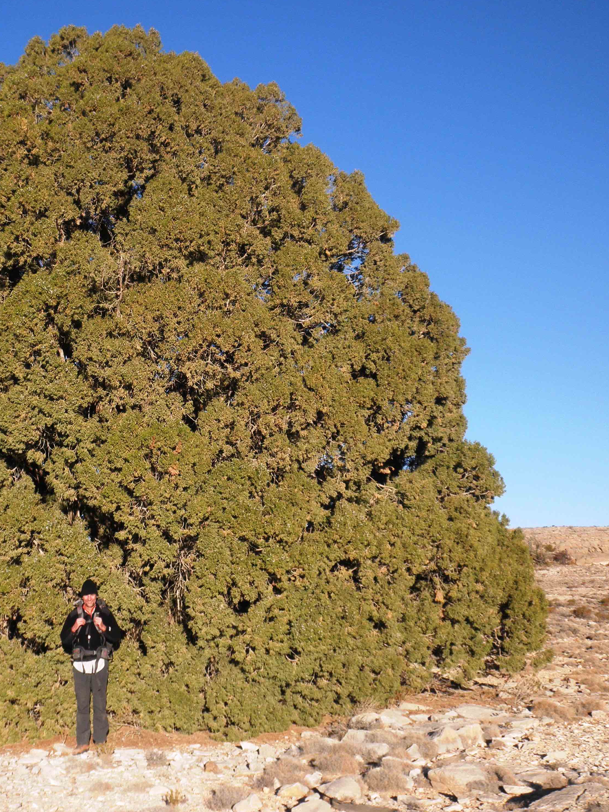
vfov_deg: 32.7
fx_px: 1384
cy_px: 405
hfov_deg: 24.4
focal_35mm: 59
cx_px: 125
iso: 64
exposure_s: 1/80
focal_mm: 7.9
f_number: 9.6
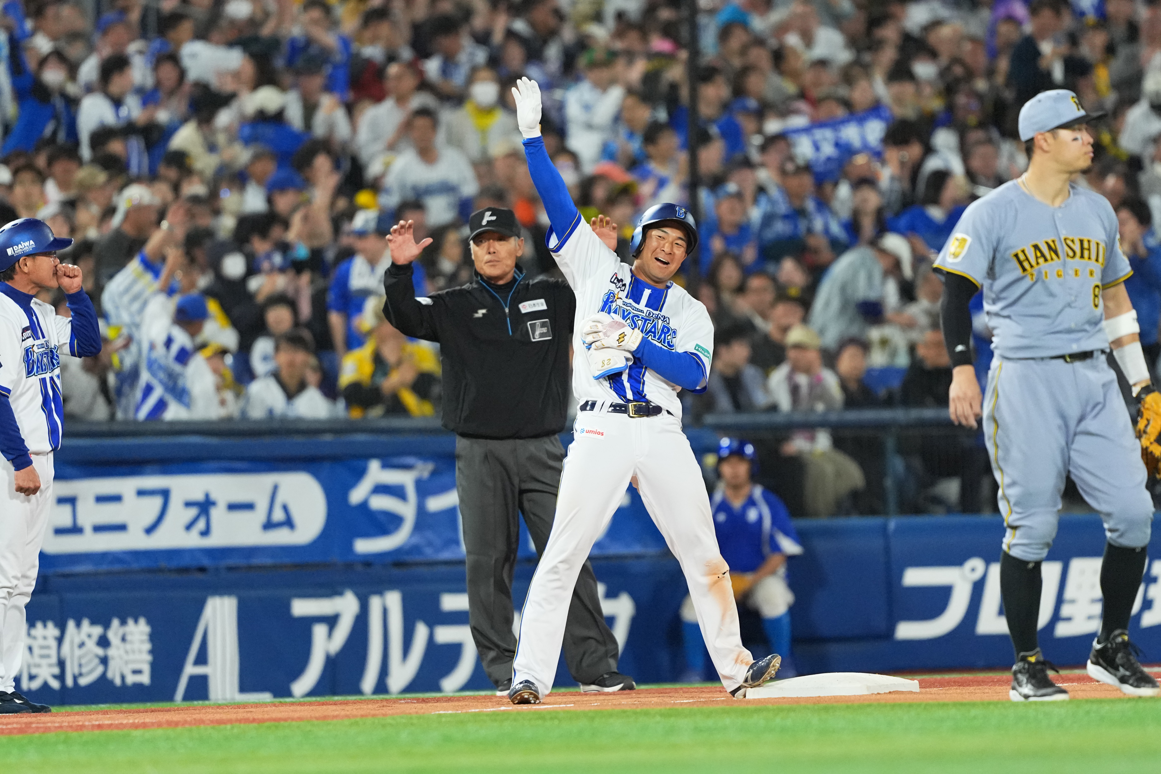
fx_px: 14511
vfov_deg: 3.1
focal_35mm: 450
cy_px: 387
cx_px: 580
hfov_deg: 4.6
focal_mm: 300
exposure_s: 1/2000
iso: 3200
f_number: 2.8
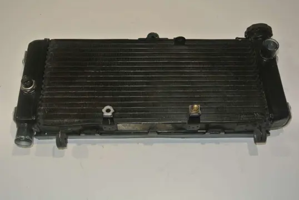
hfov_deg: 43.6
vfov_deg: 29.9
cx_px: 150
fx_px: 374
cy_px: 100
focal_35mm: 45
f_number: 4.5
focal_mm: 16.9
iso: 200
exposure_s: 1/60
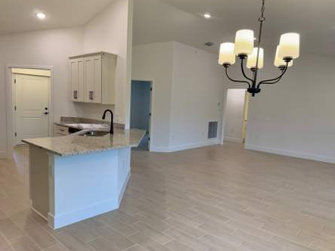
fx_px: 252
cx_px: 169
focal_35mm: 26
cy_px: 129
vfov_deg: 53.0
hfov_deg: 67.3
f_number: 1.78
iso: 200
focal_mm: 6.76
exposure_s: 1/187
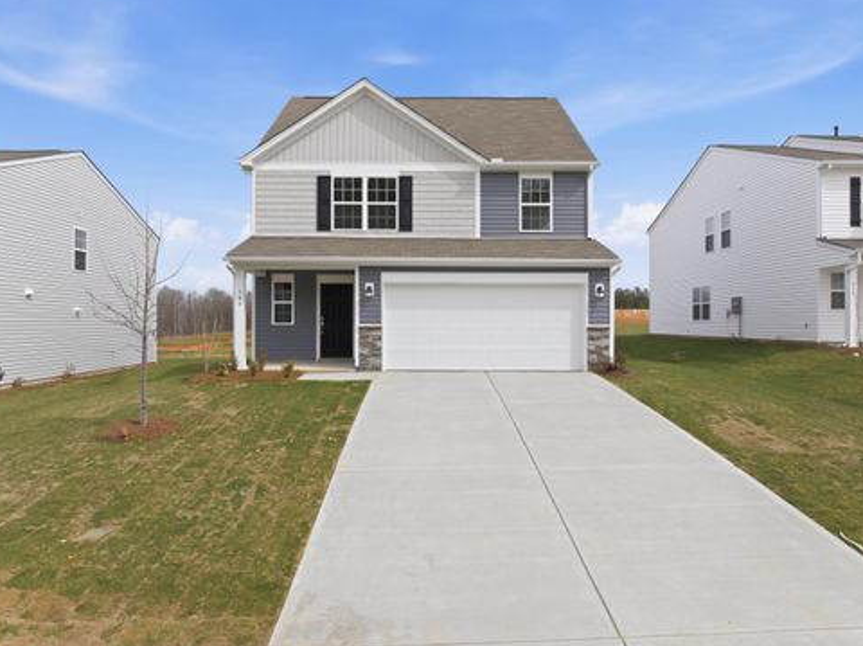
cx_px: 430
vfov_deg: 54.8
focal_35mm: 25
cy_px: 324
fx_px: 623
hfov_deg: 69.4
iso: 100
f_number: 4
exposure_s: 1/60
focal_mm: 12.3
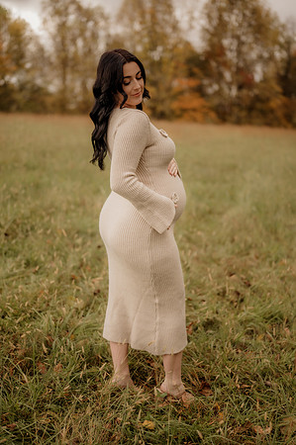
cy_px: 222
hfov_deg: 26.9
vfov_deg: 39.6
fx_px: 618
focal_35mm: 50
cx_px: 148
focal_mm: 50
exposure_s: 1/320
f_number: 1.8
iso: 200
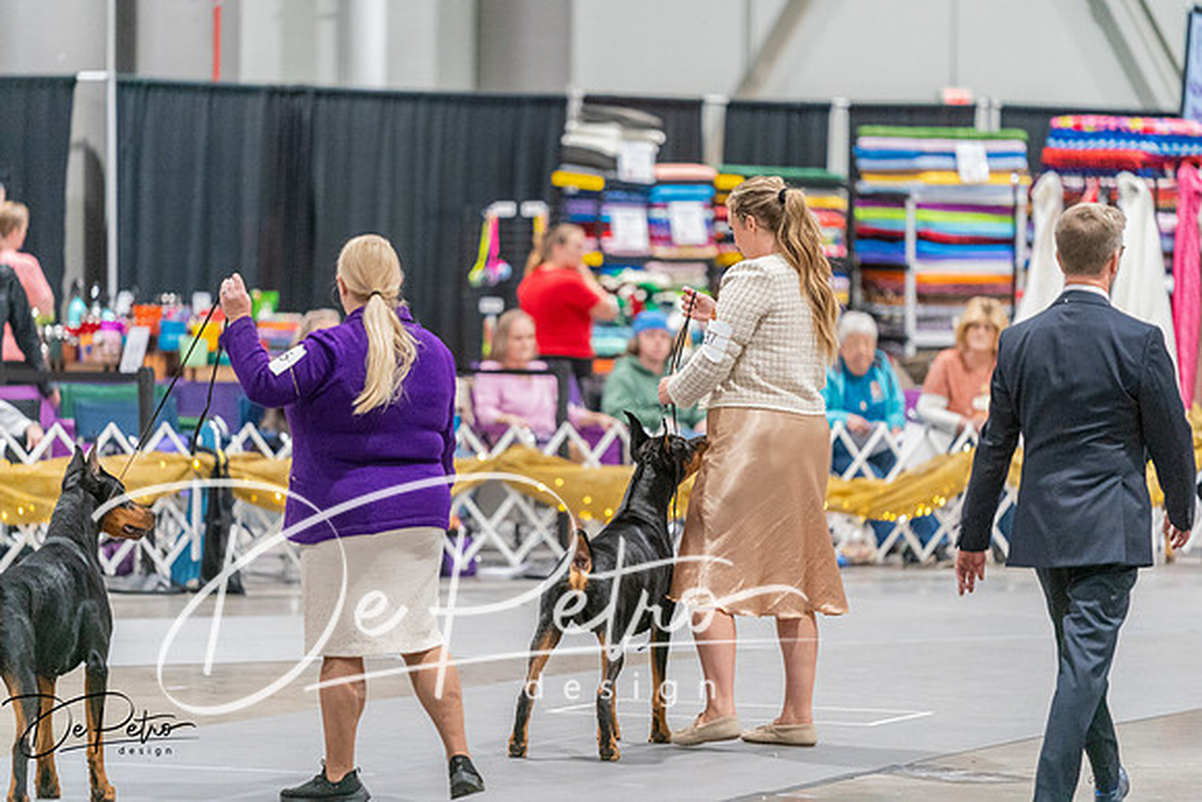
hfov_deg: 10.3
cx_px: 601
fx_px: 6679
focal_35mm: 200
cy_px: 401
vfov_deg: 6.9
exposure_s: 1/250
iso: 6400
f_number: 2.8
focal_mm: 200
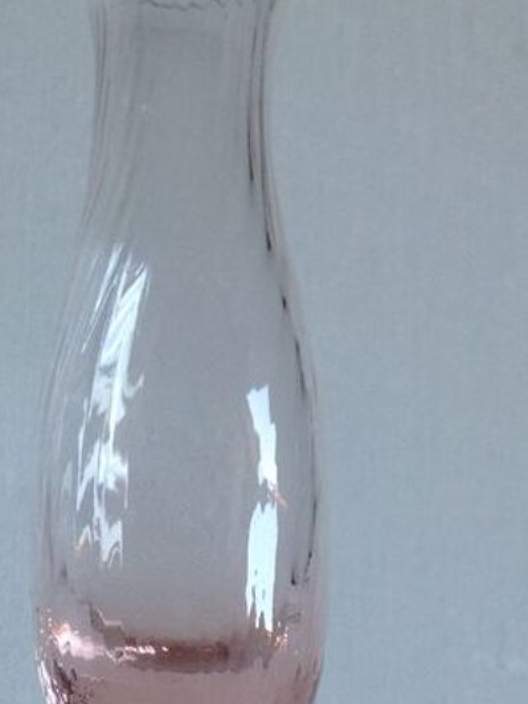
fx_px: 1790
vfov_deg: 21.7
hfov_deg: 16.7
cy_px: 656
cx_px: 175
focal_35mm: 88
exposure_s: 1/40
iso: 50
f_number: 2.4
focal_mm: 4.28
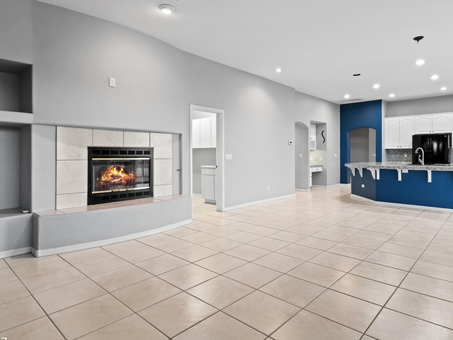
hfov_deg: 79.0
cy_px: 155
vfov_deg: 63.3
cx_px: 234
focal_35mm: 21
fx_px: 275
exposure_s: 1/2.5
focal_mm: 16
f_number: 14
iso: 1250
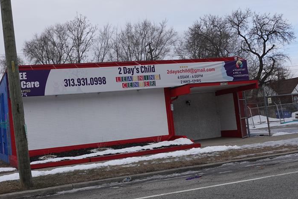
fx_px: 389
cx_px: 112
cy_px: 96
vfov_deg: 28.6
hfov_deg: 41.6
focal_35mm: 47
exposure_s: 1/640
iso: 100
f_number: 4
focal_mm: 11.77
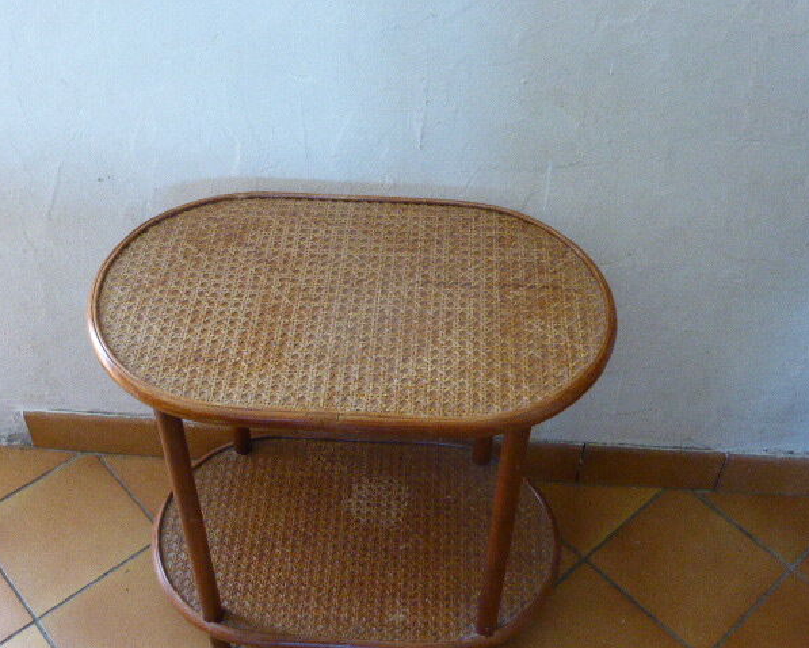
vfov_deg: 33.5
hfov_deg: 41.1
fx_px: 1078
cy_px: 324
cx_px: 379
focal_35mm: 45
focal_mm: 7.4
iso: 800
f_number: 3.9
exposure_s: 1/80
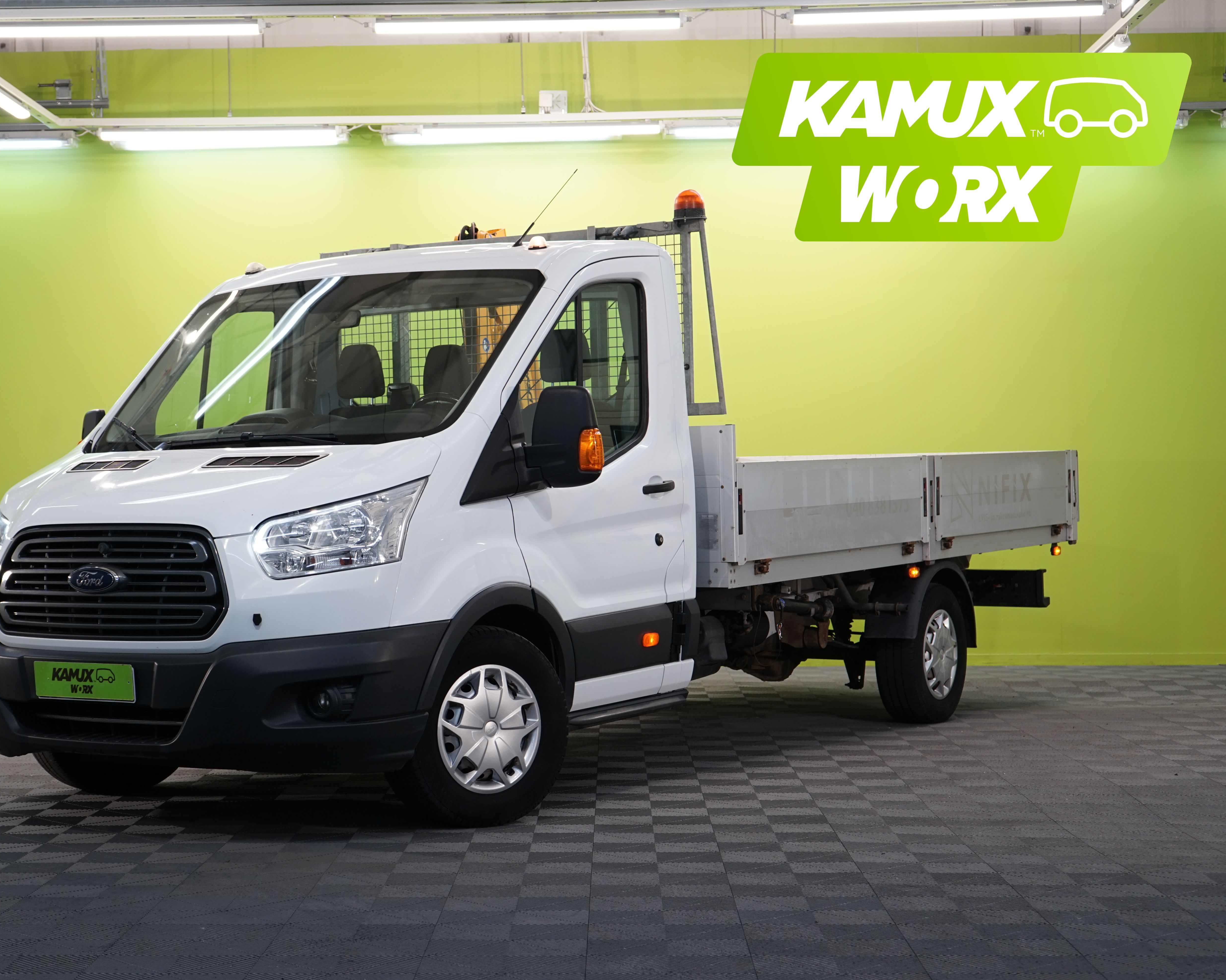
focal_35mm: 59
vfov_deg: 25.8
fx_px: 2141
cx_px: 517
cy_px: 493
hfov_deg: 31.9
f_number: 5
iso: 320
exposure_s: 1/30
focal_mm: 52
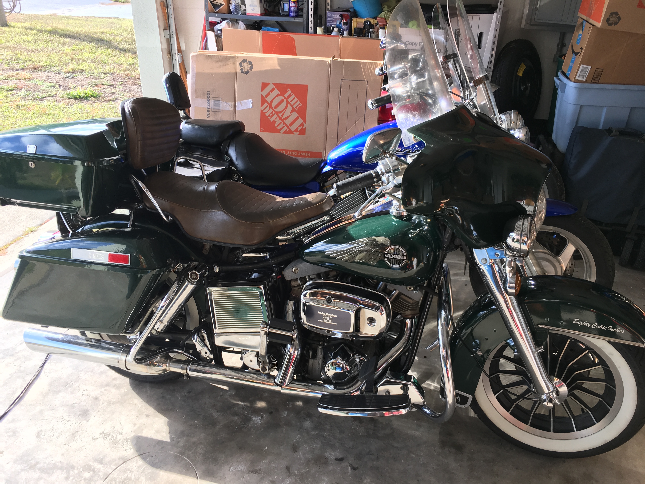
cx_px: 322
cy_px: 242
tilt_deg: -25.4
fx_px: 540
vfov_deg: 48.2
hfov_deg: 61.7
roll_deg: -1.2
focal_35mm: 29
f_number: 2.2
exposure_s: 1/130
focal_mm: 4.15
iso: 25
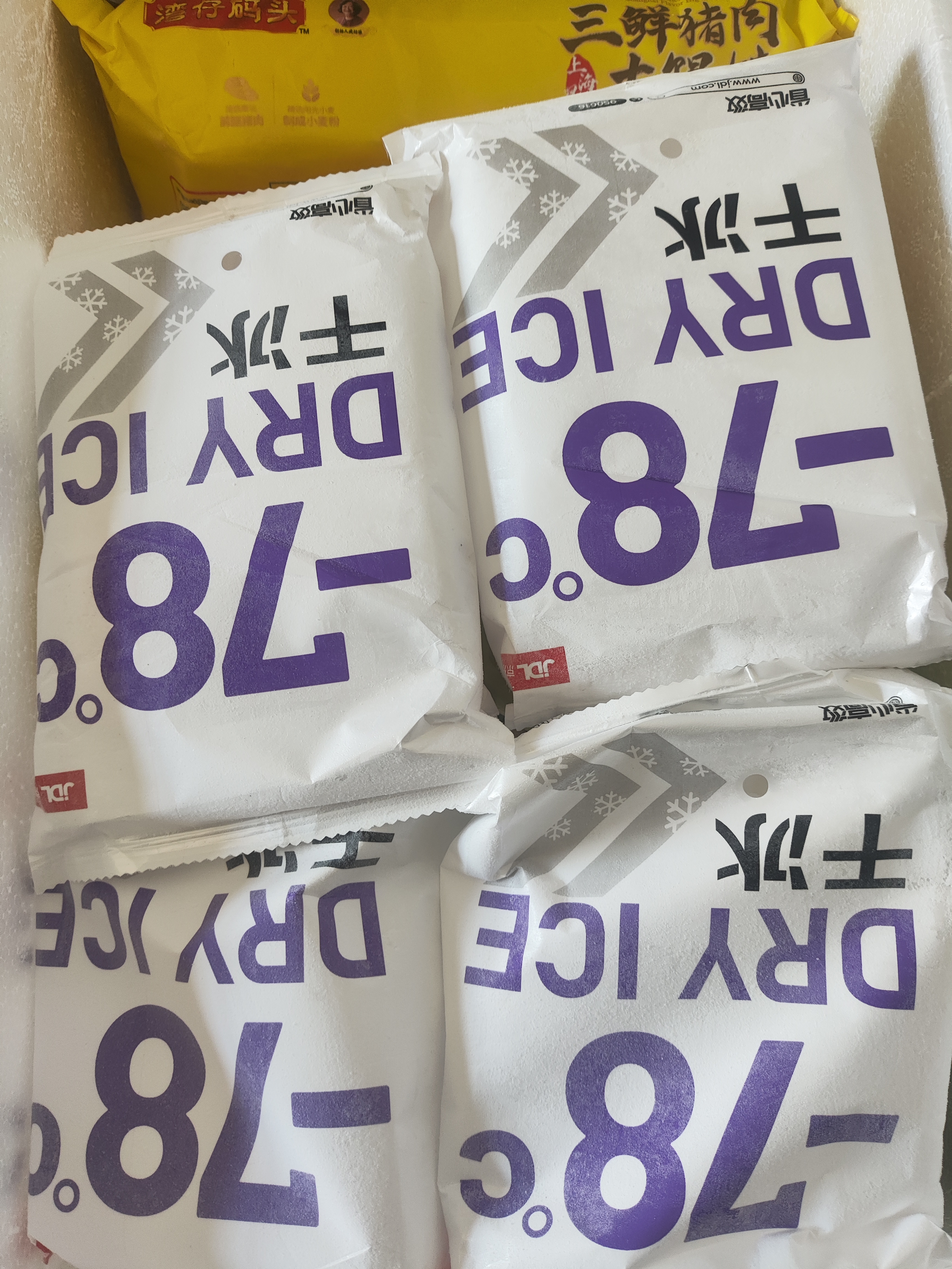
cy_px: 634
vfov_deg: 71.6
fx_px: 879
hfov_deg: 56.9
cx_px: 476
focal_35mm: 24
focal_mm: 4.68
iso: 174
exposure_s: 1/50
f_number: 1.8
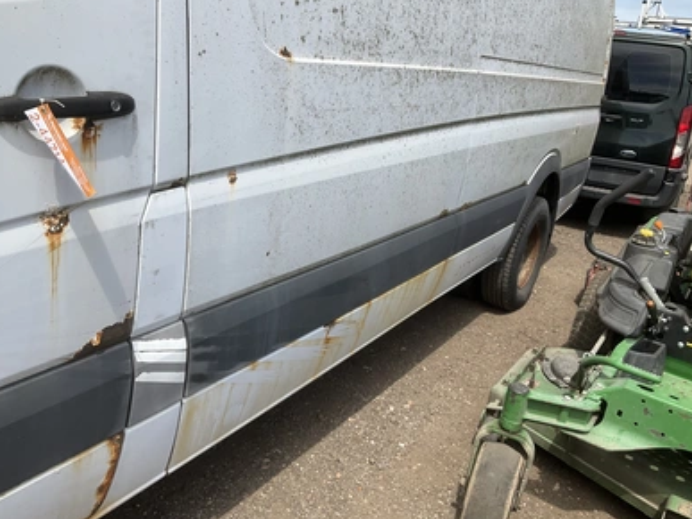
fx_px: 600
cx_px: 347
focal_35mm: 30
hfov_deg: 60.0
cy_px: 254
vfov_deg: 46.8
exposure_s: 1/1490
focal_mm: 3
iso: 25
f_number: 1.8
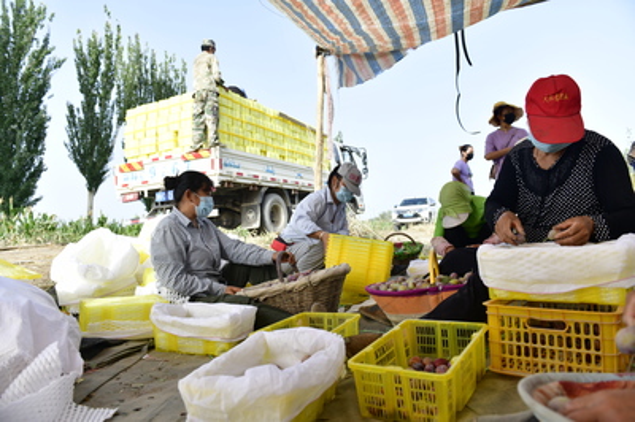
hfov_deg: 73.8
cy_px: 211
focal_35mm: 24
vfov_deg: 53.1
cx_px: 318
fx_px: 423
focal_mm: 24
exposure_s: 1/500
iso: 200
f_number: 4.5
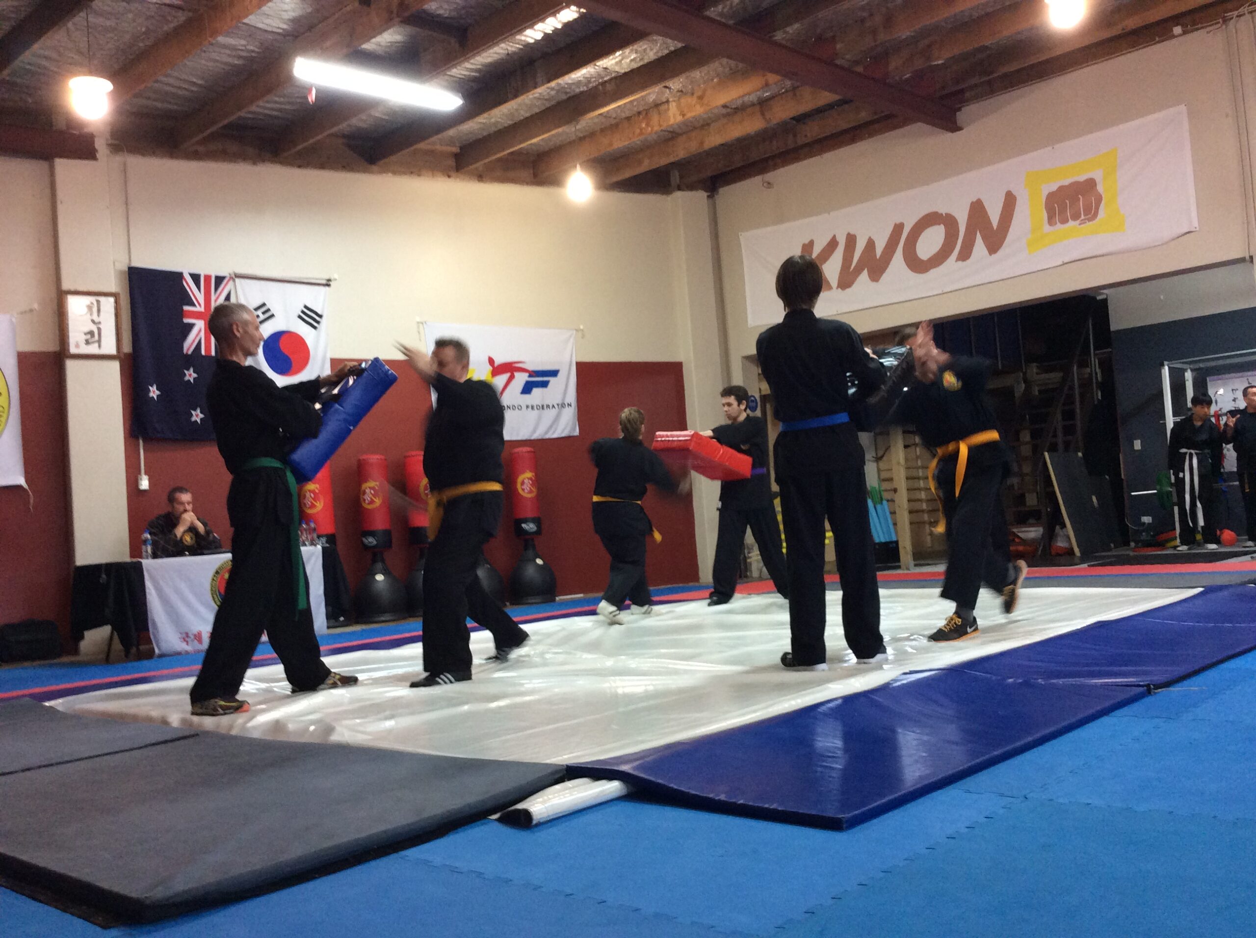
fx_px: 1159
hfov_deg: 56.9
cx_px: 628
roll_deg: +3.9
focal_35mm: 32
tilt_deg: +2.7
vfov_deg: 44.1
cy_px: 469
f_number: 2.4
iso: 125
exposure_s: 1/25
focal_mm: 3.3
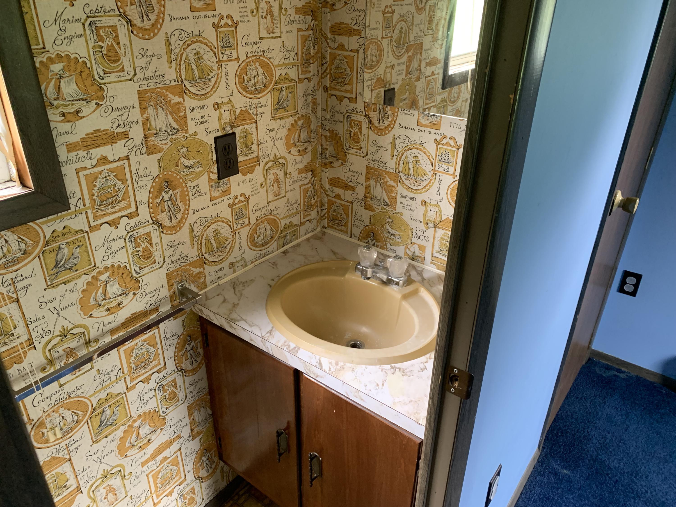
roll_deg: -1.7
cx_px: 338
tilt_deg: -28.5
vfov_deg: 53.1
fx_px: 508
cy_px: 254
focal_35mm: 26
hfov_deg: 67.3
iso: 250
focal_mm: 4.25
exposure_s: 1/60
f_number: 1.8
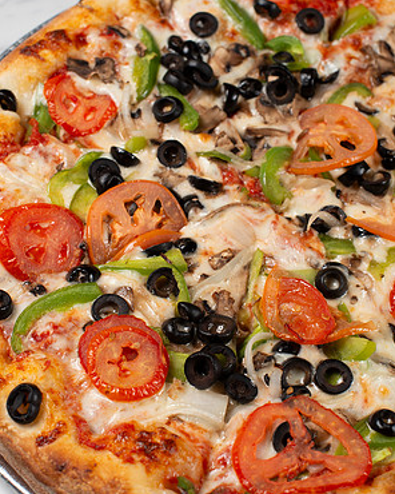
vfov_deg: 33.0
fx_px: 833
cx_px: 198
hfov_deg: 26.7
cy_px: 234
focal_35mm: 57
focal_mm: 50
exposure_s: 1/125
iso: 200
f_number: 7.1
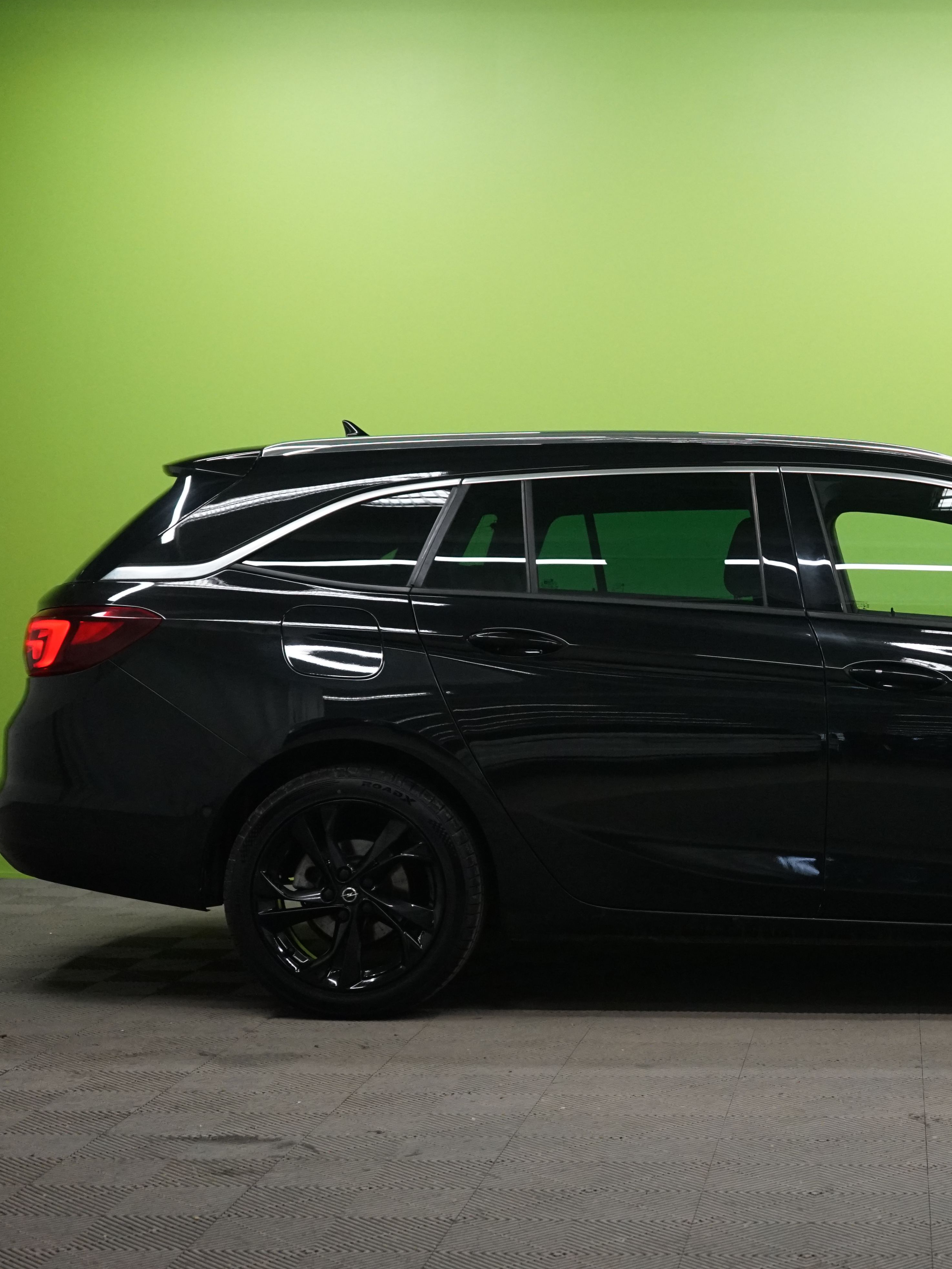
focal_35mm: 63
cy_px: 626
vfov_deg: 30.7
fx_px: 2310
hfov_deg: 22.7
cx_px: 864
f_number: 4.5
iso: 3200
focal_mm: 43
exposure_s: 1/160
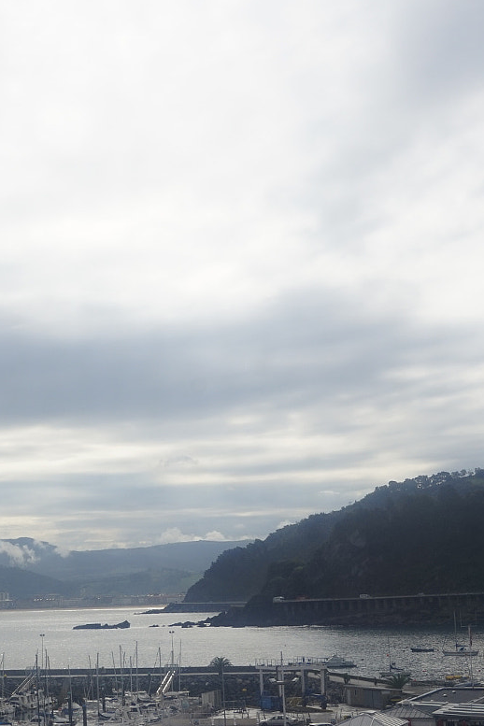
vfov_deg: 28.3
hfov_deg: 18.6
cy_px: 464
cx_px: -19
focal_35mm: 71
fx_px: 1432
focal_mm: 23
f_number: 14
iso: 100
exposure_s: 1/160
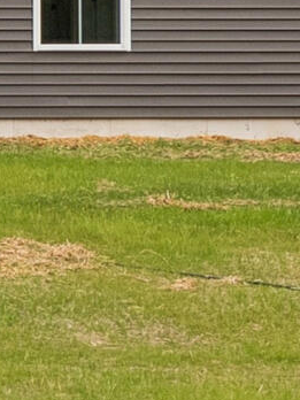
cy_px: -60
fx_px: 2970
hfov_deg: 5.3
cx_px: -771
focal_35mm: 257
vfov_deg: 7.6
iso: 320
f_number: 10
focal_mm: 31
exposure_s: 1/320
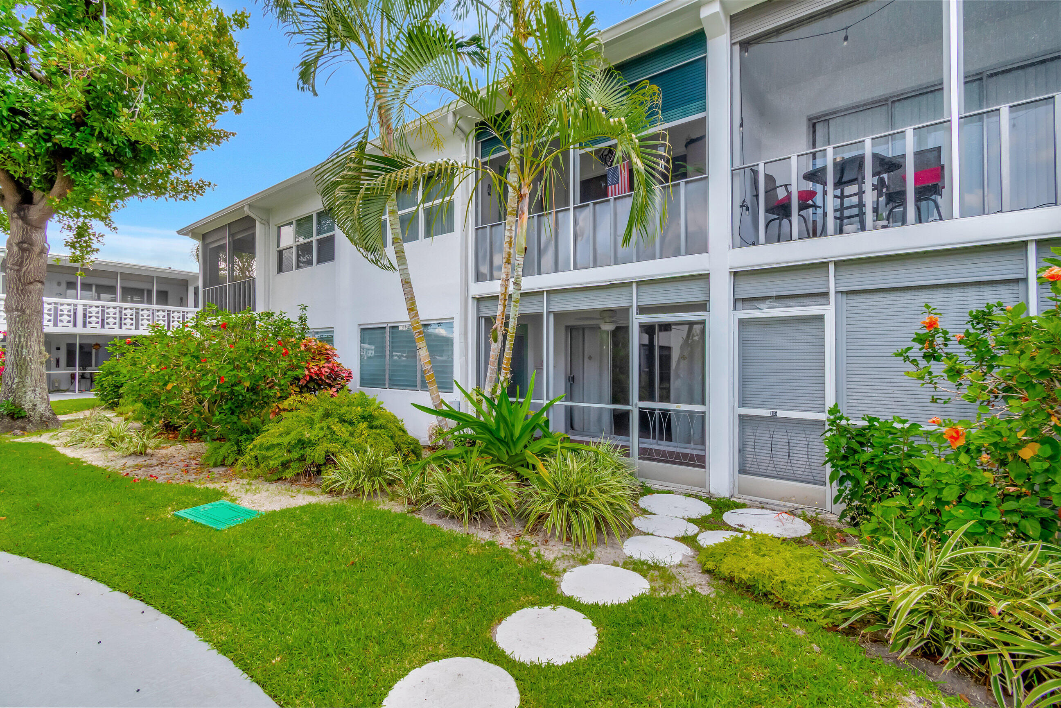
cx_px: 530
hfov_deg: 100.4
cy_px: 354
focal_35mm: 15
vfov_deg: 77.3
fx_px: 442
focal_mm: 10
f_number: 8
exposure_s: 1/250
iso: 1100
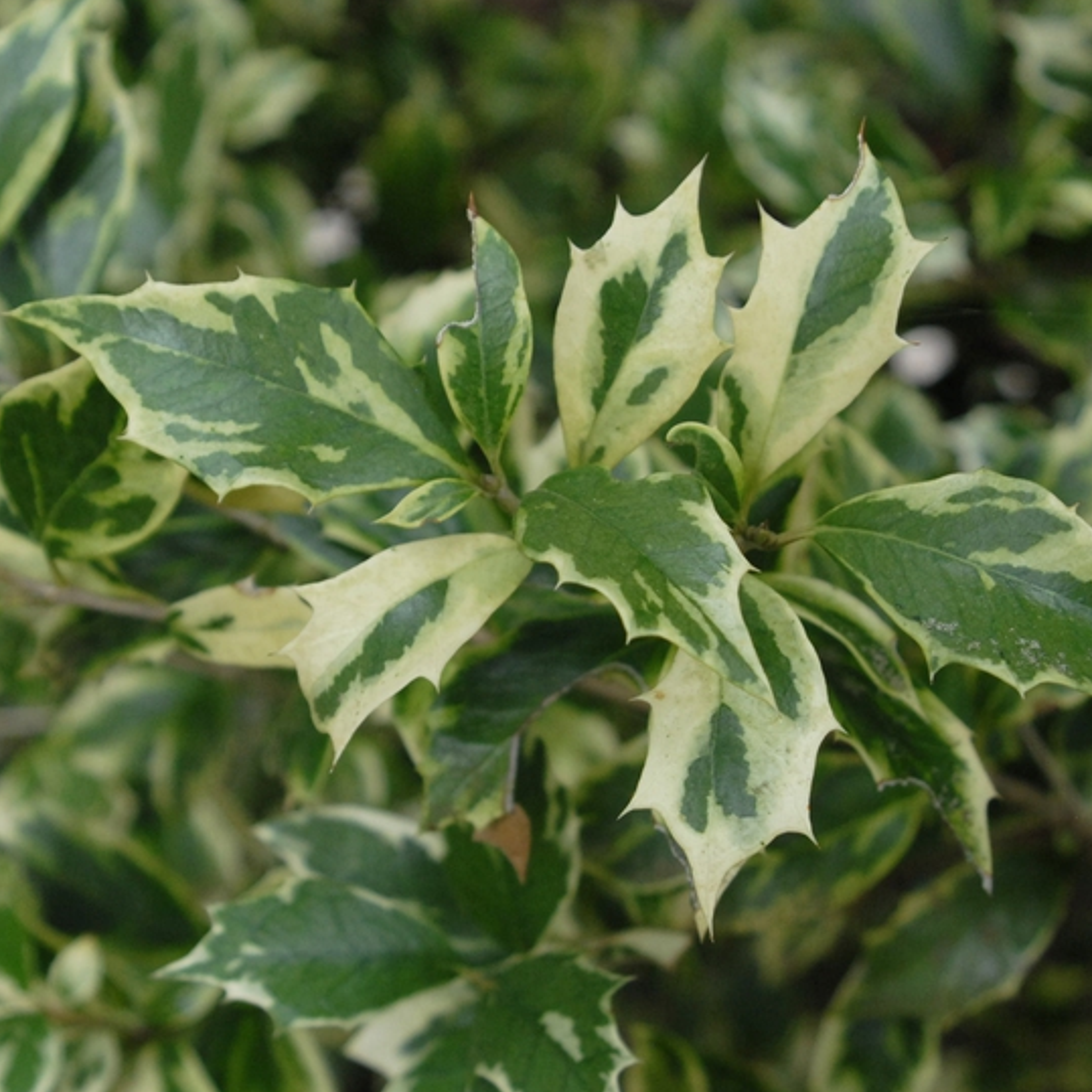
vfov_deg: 20.4
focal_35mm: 85
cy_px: 495
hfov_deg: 20.4
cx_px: 470
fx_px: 3027
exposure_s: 1/100
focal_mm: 35
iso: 400
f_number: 5
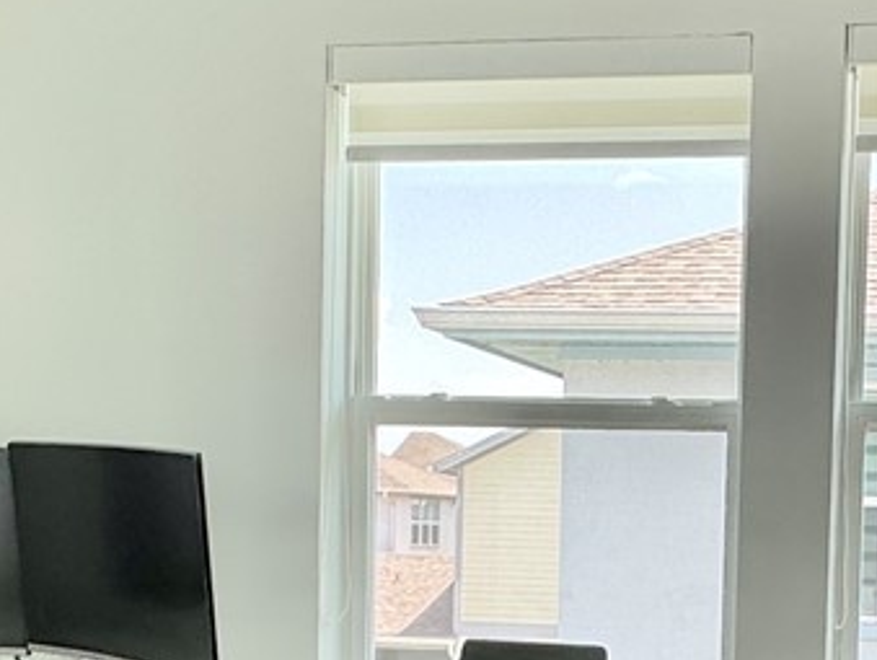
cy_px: 650
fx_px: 1674
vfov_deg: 21.6
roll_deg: -1.4
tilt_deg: -4.9
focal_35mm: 66
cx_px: 735
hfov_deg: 28.6
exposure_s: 1/173
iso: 40
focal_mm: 2.22
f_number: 2.2
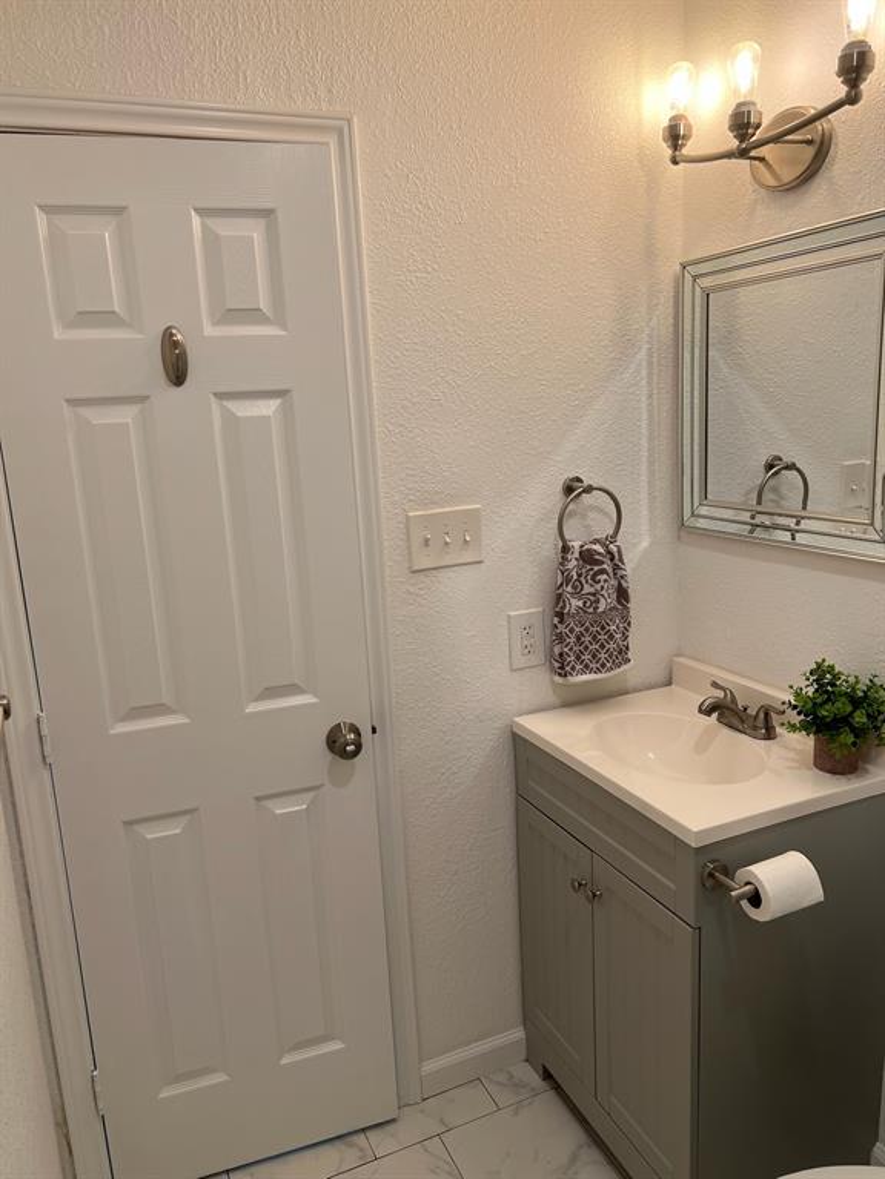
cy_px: 590
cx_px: 442
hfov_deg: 53.1
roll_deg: +3.9
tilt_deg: -11.5
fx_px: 886
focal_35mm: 26
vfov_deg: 67.3
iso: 40
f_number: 1.5
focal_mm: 5.7
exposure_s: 1/120
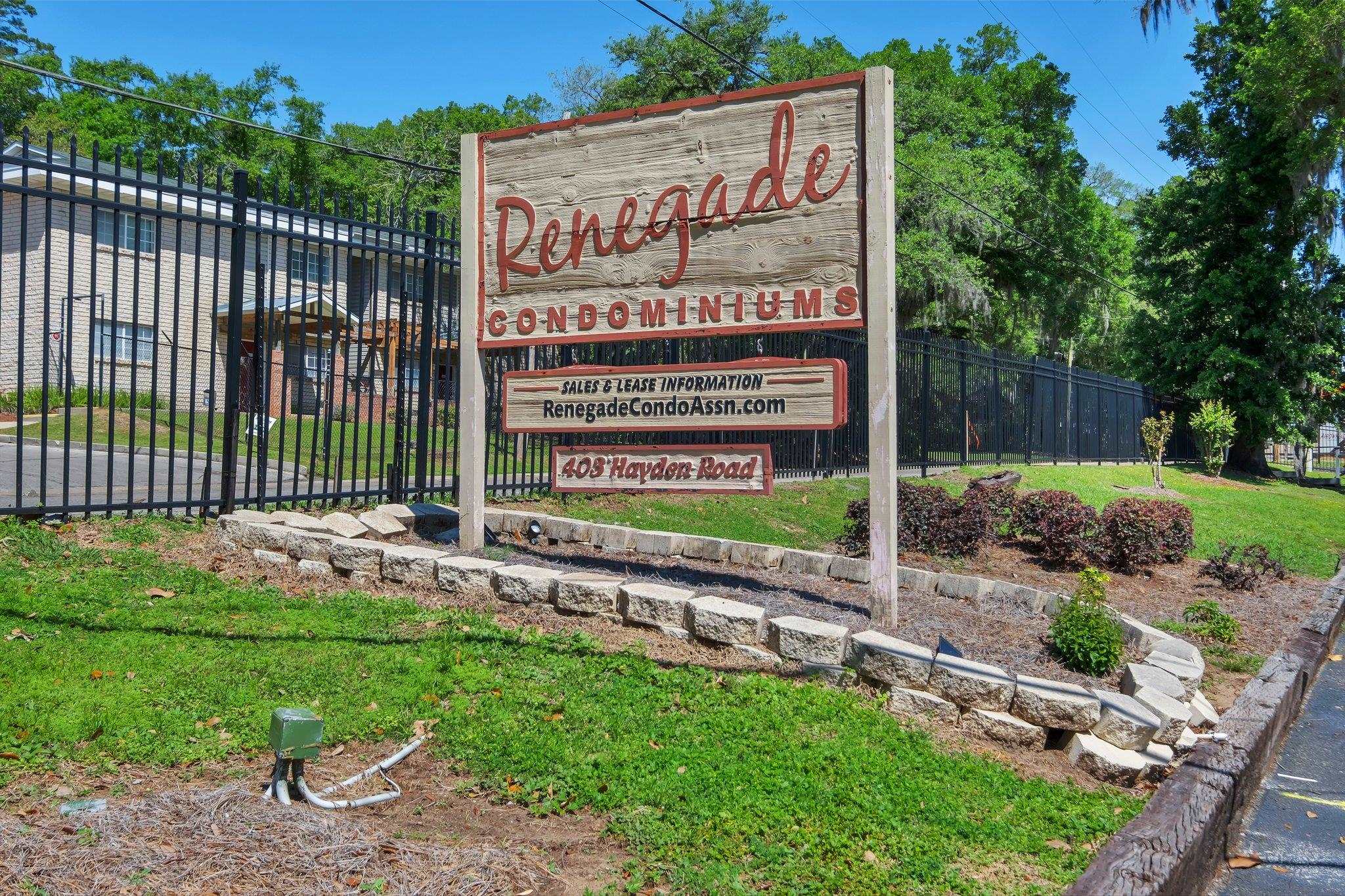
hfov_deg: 53.1
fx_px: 1345
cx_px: 672
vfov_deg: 36.9
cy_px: 448
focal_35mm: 36
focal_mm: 24
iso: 250
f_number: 8
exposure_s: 1/1600
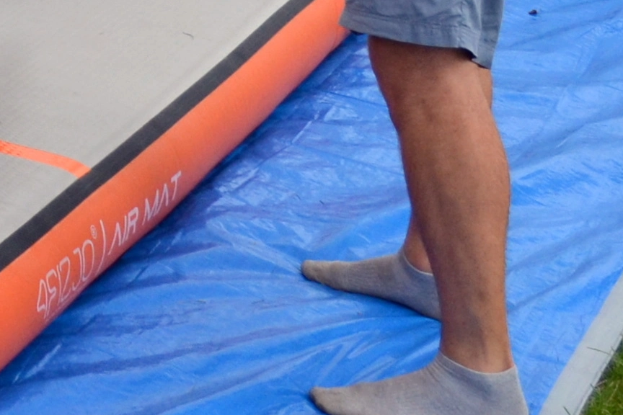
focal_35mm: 144
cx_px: -594
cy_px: -358
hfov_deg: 12.6
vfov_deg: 9.1
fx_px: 2492
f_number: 3.5
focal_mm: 18
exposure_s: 1/800
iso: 400
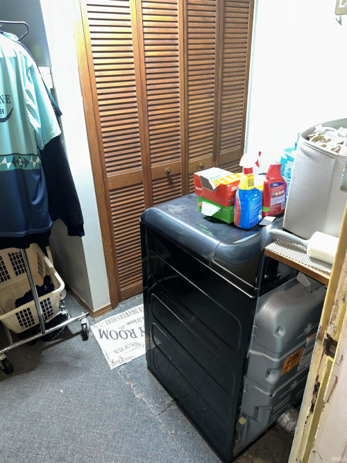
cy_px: 232
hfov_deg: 53.0
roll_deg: +1.5
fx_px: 348
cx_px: 174
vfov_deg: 67.3
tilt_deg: -26.7
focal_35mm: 26
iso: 100
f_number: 1.5
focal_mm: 5.7
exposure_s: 1/15
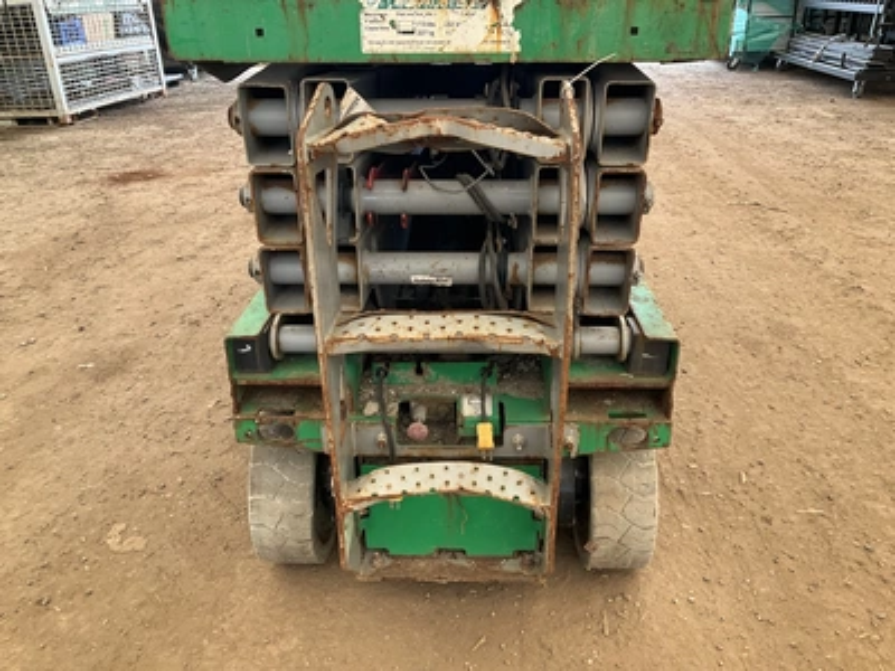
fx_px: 750
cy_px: 336
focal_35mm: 29
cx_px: 448
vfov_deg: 48.2
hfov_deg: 61.7
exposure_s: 1/122
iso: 50
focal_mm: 3
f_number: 1.8
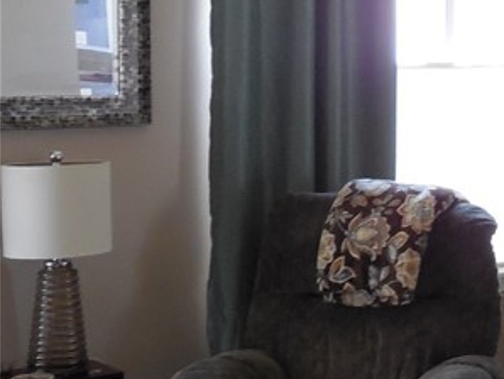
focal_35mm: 103
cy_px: 130
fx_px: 1501
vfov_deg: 14.4
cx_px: 864
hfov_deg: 16.4
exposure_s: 1/30
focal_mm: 5.3
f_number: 3.2
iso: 320
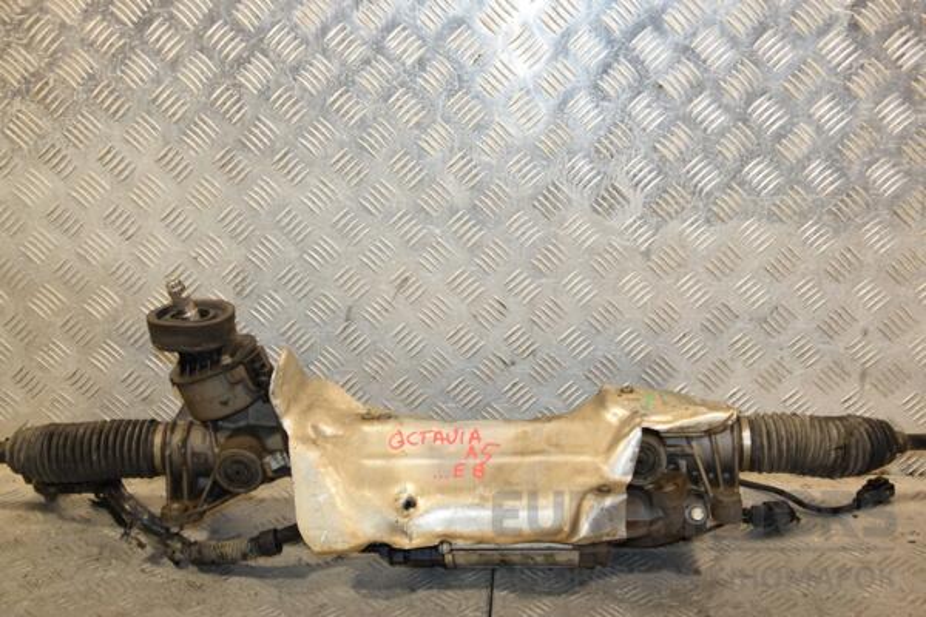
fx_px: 1157
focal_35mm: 45
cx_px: 463
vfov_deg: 29.9
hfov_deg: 43.6
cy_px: 308
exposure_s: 1/200
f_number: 5.6
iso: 800
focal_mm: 30
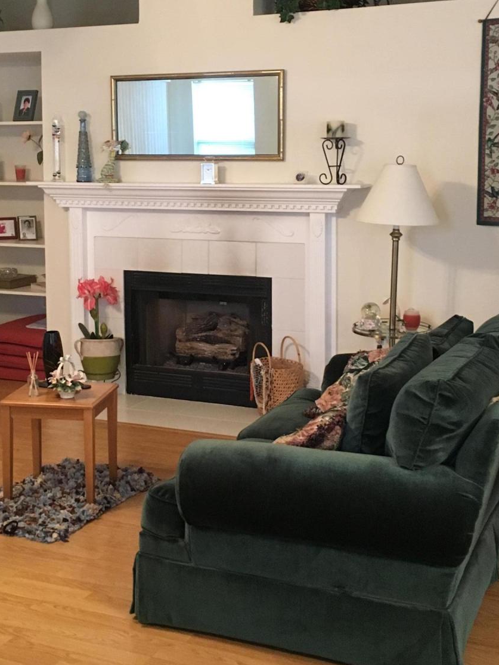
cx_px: 216
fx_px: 999
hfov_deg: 28.0
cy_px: 262
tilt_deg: -5.4
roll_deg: +0.2
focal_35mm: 52
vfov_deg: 36.7
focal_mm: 4.15
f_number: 2.2
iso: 200
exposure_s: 1/15
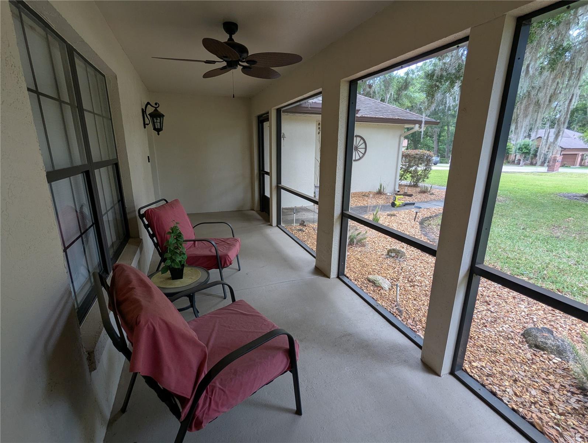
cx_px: 294
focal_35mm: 16
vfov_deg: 78.2
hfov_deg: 94.4
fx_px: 272
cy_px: 222
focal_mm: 2.35
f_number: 2.2
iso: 45
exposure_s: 1/74.3
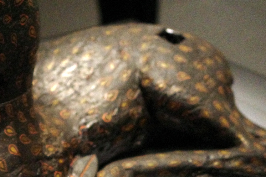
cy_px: 69
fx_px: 761
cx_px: 51
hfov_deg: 19.6
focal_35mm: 103
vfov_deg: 13.3
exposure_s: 1/40
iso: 5000
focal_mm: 26
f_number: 2.8
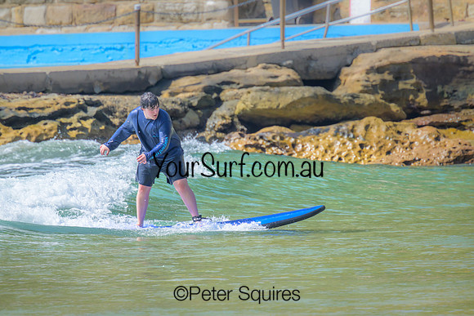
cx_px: 237
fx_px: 10535
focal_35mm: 800
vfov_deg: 1.7
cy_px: 158
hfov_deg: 2.6
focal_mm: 800
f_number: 11
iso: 1000
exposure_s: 1/1000
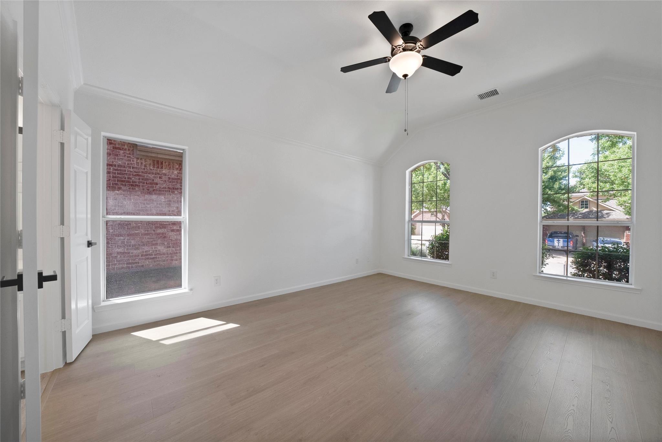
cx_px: 331
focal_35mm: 12
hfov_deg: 112.6
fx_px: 221
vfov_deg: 90.1
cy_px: 221
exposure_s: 1/4
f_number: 9
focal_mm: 12
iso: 640
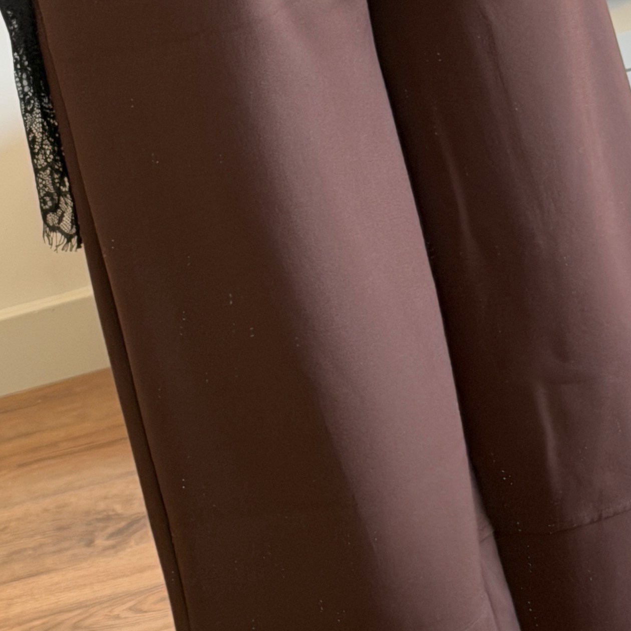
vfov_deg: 12.8
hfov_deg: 12.8
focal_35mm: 136
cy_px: 273
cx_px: 405
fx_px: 2805
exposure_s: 1/60
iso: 160
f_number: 1.78
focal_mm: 6.76
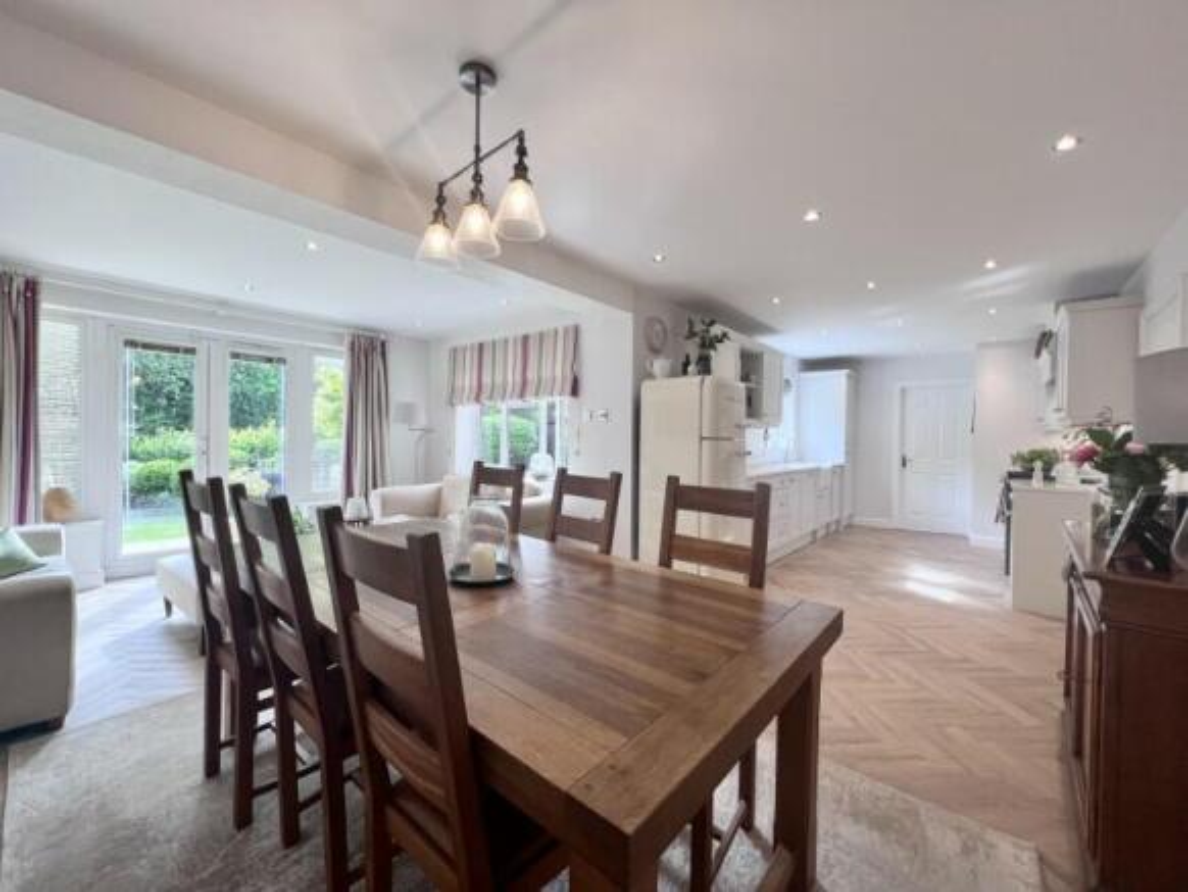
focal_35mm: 13
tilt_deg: -1.0
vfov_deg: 90.0
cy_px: 446
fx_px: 446
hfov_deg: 106.2
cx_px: 594
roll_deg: -1.1
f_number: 1.8
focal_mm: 1.57
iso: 50
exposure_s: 1/100
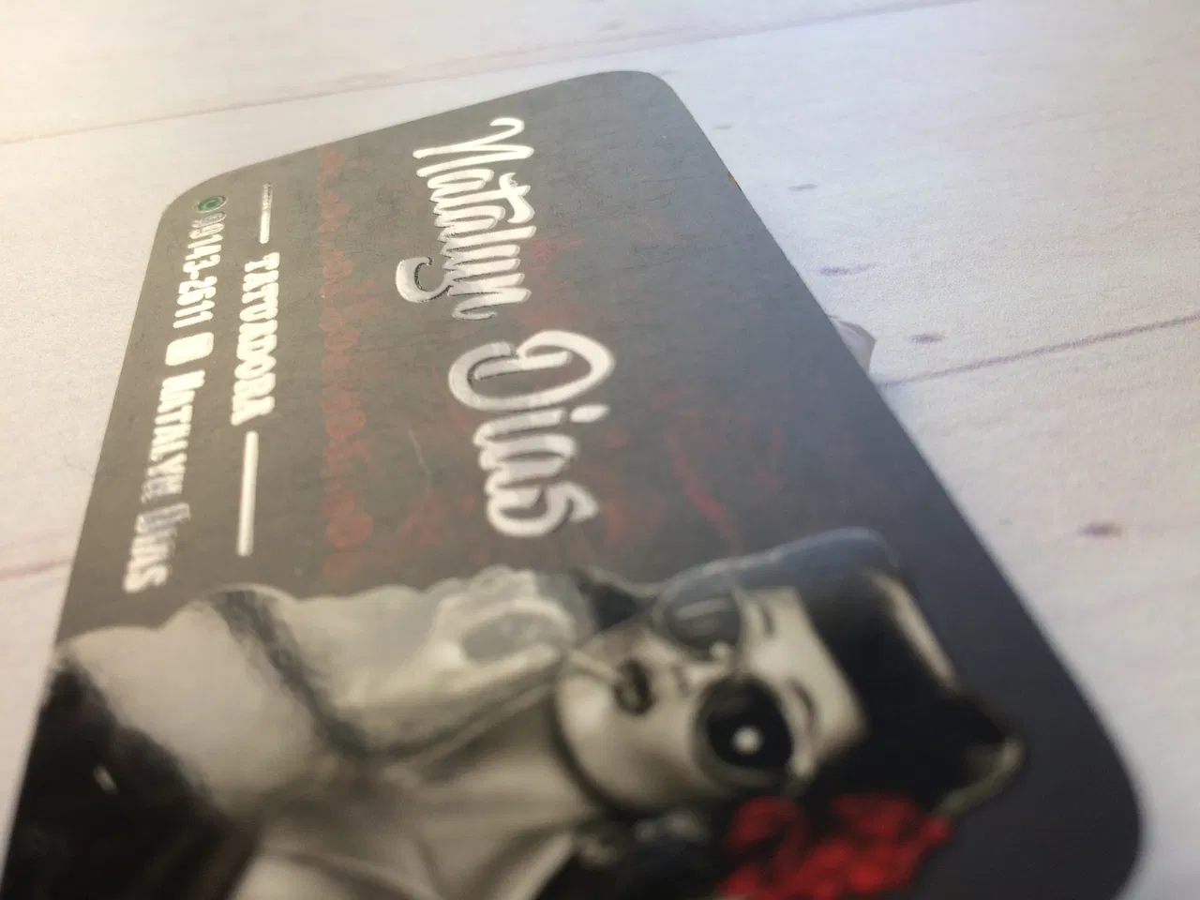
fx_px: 1005
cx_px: 600
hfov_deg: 61.7
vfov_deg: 48.2
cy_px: 450
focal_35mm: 29
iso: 40
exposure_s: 1/60
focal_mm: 4.15
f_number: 2.2
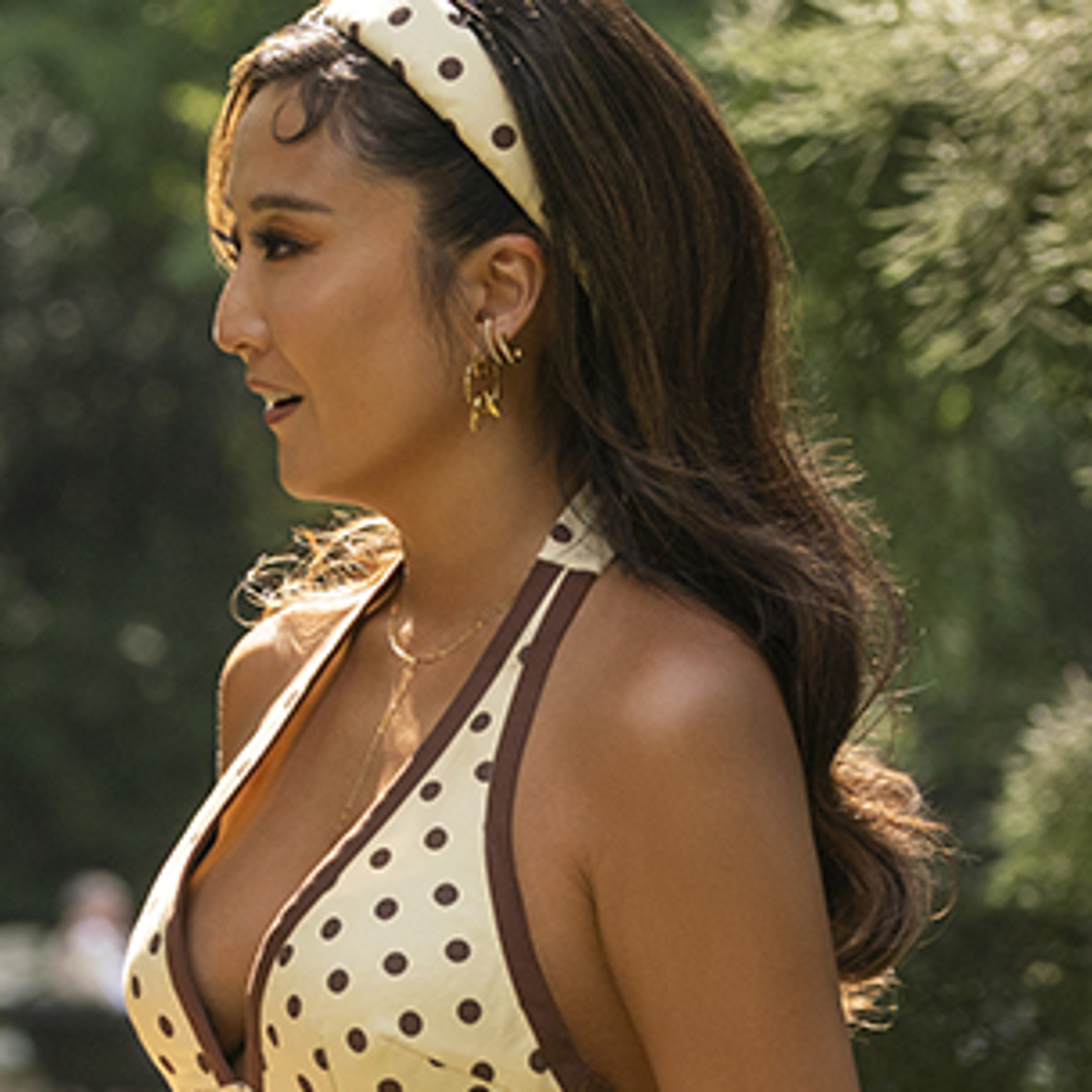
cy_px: 934
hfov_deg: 4.1
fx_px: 15311
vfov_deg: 4.1
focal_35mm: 429
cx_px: -682
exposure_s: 1/370
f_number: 6.3
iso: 500
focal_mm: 128
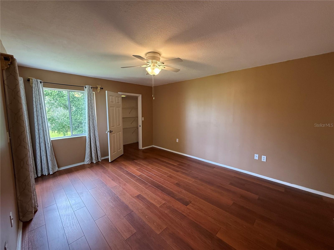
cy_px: 125
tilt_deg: -6.3
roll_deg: +0.0
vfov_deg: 85.7
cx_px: 167
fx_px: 135
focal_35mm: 14
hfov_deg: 102.1
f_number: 2.2
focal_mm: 2.22
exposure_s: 1/120
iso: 500
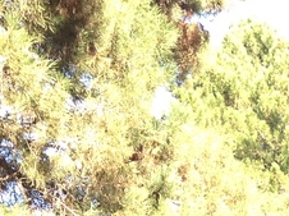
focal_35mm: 186
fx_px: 1551
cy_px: 548
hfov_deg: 10.2
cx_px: 472
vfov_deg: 7.4
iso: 64
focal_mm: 4.28
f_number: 2.4
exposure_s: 1/150
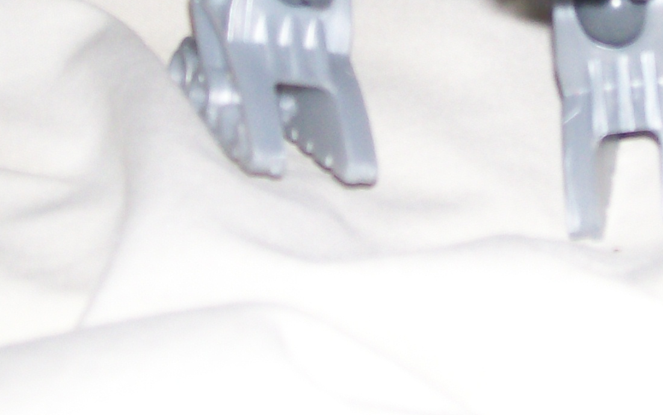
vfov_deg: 9.8
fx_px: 2403
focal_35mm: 133
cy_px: 13
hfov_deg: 15.6
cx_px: 516
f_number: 3
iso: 80
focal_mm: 7.6
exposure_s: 1/73.1
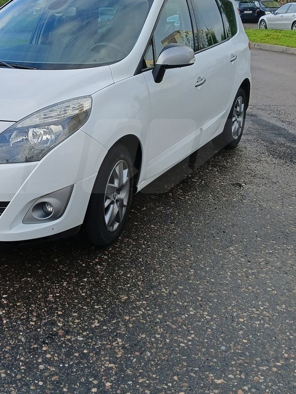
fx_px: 535
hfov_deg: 30.0
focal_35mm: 47
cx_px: 50
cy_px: 147
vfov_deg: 40.1
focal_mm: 4.05
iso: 50
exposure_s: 1/379
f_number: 1.8
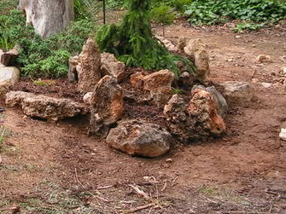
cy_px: 39
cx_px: 20
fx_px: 694
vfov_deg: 17.4
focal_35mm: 84
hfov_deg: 22.6
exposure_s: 1/100
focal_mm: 7.4
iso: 64
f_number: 3.2
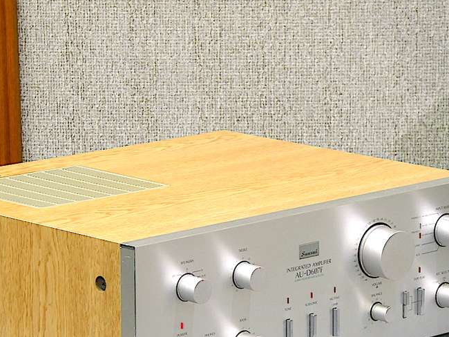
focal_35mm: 183
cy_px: 244
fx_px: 2375
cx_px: 183
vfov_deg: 8.1
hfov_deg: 10.8
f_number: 5.2
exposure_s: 1/6
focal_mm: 22.3
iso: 200
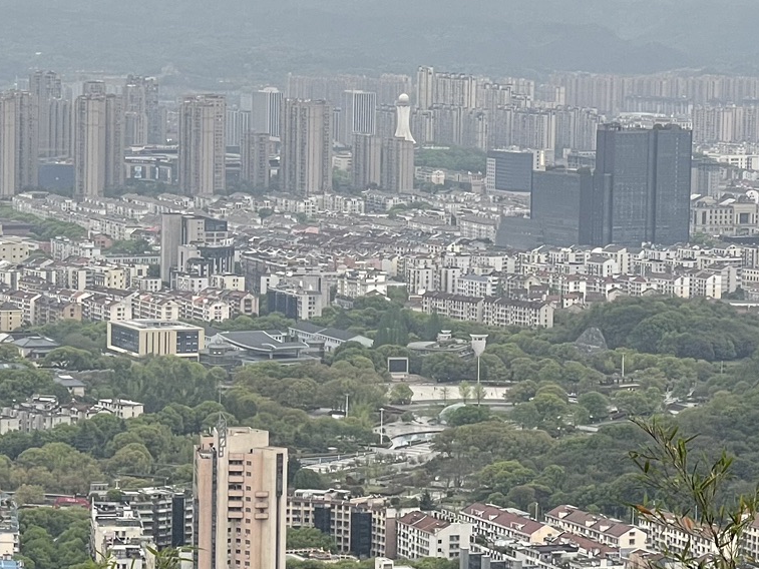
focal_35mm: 169
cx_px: 82
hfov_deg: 11.6
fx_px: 3706
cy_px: 344
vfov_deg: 8.8
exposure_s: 1/99
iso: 25
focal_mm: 7.5
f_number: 2.2
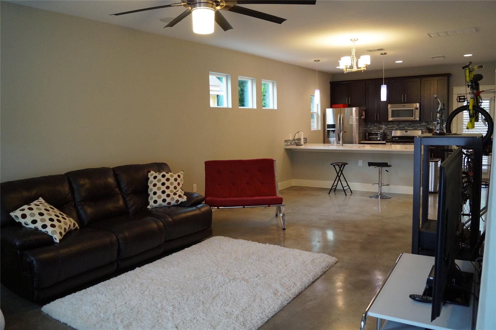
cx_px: 248
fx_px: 372
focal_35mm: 27
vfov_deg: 47.9
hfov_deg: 67.4
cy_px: 165
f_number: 4
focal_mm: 18
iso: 1600
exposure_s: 1/160
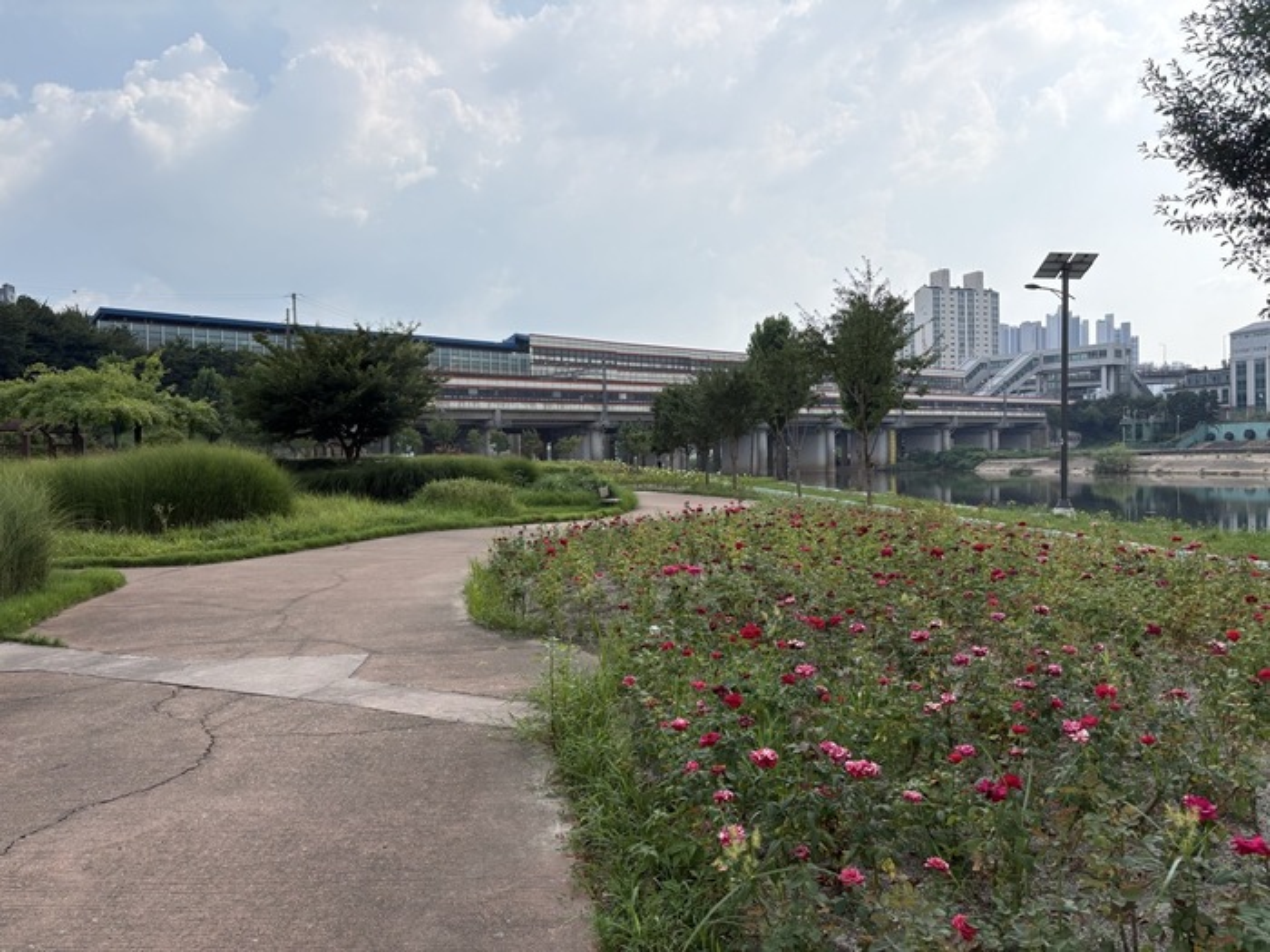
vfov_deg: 53.1
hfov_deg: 67.3
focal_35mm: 26
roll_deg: +1.9
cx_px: 635
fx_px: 954
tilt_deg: -0.4
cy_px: 476
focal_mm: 5.96
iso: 50
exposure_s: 1/3448
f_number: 1.6
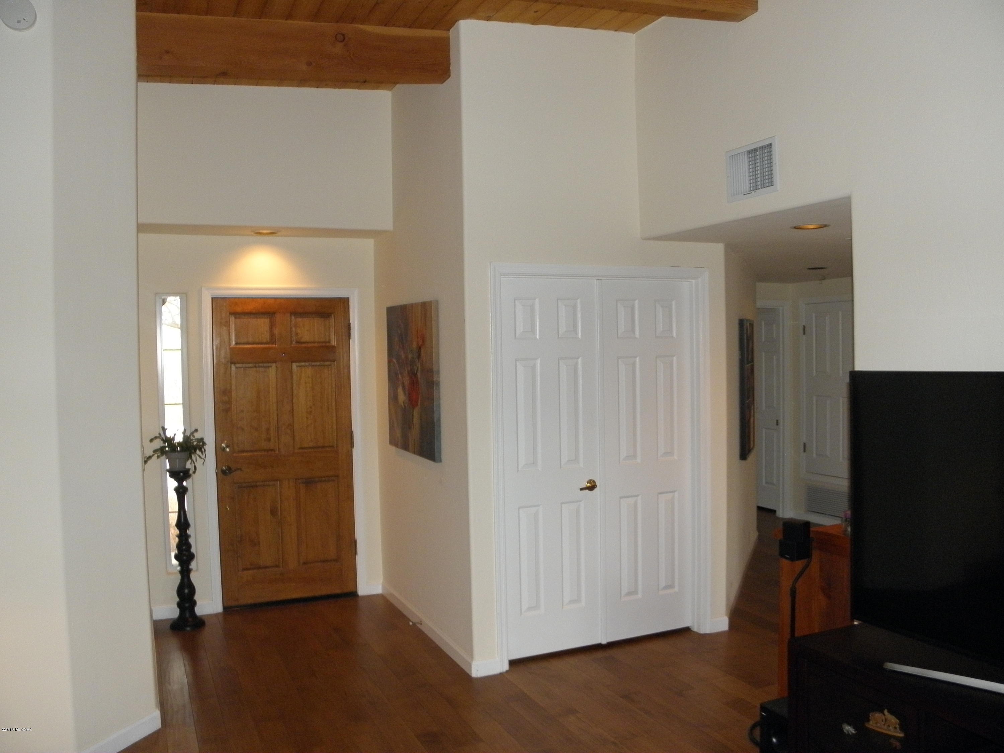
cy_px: 376
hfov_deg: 63.4
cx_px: 502
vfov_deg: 49.7
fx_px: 812
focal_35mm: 28
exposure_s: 1/30
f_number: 3.5
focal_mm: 5
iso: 250
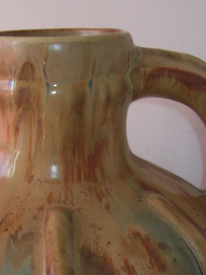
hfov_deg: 17.9
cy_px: 218
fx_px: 651
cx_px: 66
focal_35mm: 82
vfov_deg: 23.5
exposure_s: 1/64
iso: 80
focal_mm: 6
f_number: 2.7
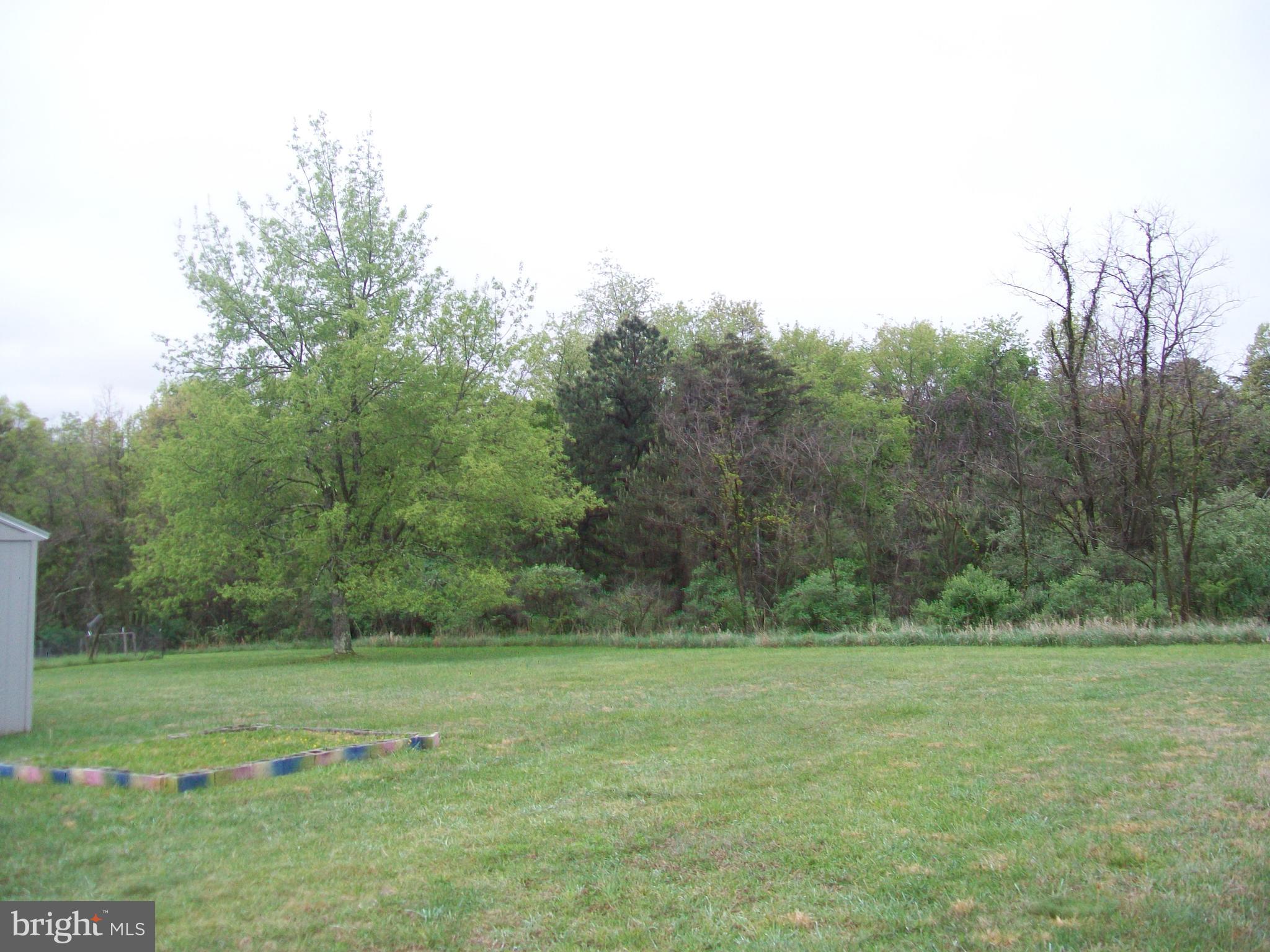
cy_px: 476
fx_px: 1247
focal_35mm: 34
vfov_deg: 41.8
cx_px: 635
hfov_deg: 54.0
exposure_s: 1/320
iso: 64
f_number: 2.7
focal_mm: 6.1
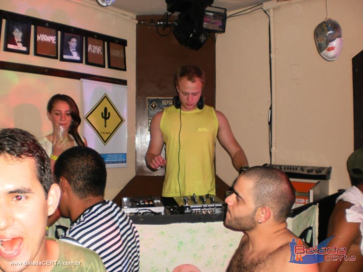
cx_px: 182
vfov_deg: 39.7
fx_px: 378
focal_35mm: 36
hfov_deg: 51.4
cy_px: 136
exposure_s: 1/30
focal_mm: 6.3
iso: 160
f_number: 3.1
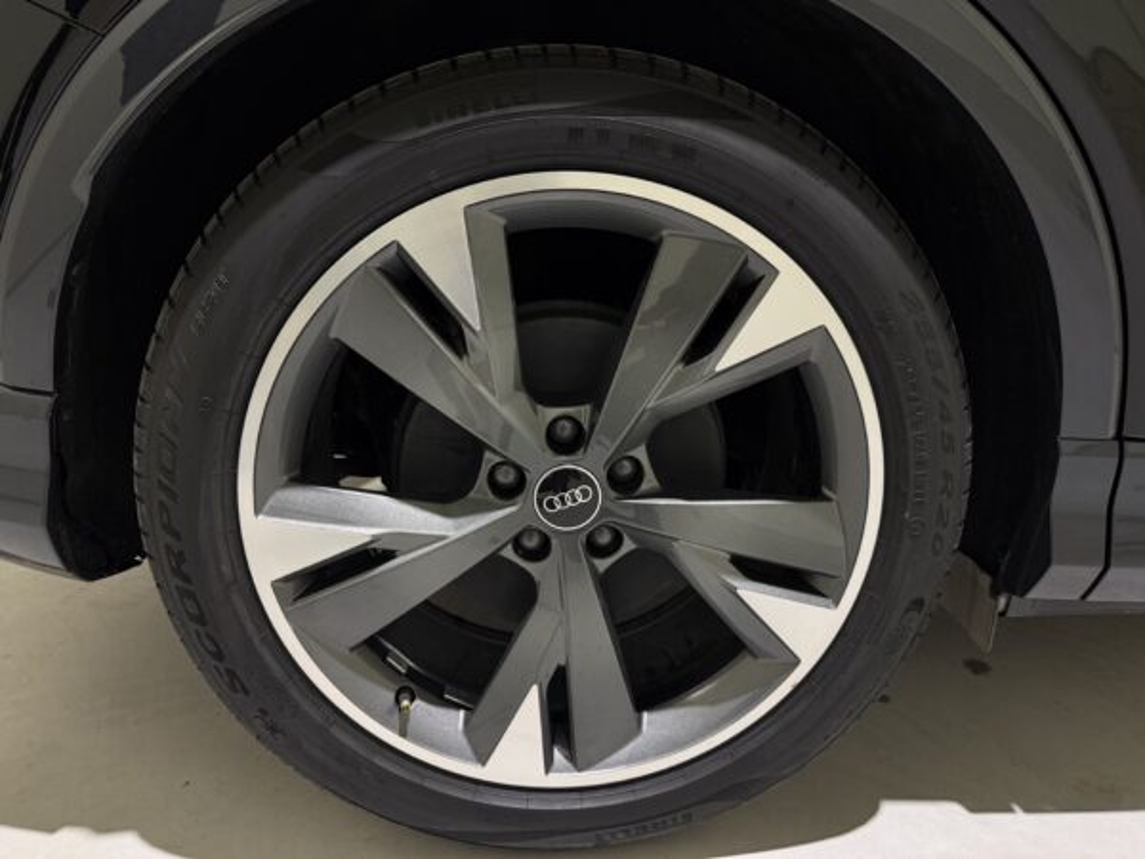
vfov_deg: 56.8
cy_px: 430
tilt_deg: -14.7
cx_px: 572
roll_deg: -0.8
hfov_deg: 71.6
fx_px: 794
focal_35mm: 24
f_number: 1.78
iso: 320
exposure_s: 1/50
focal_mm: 6.76
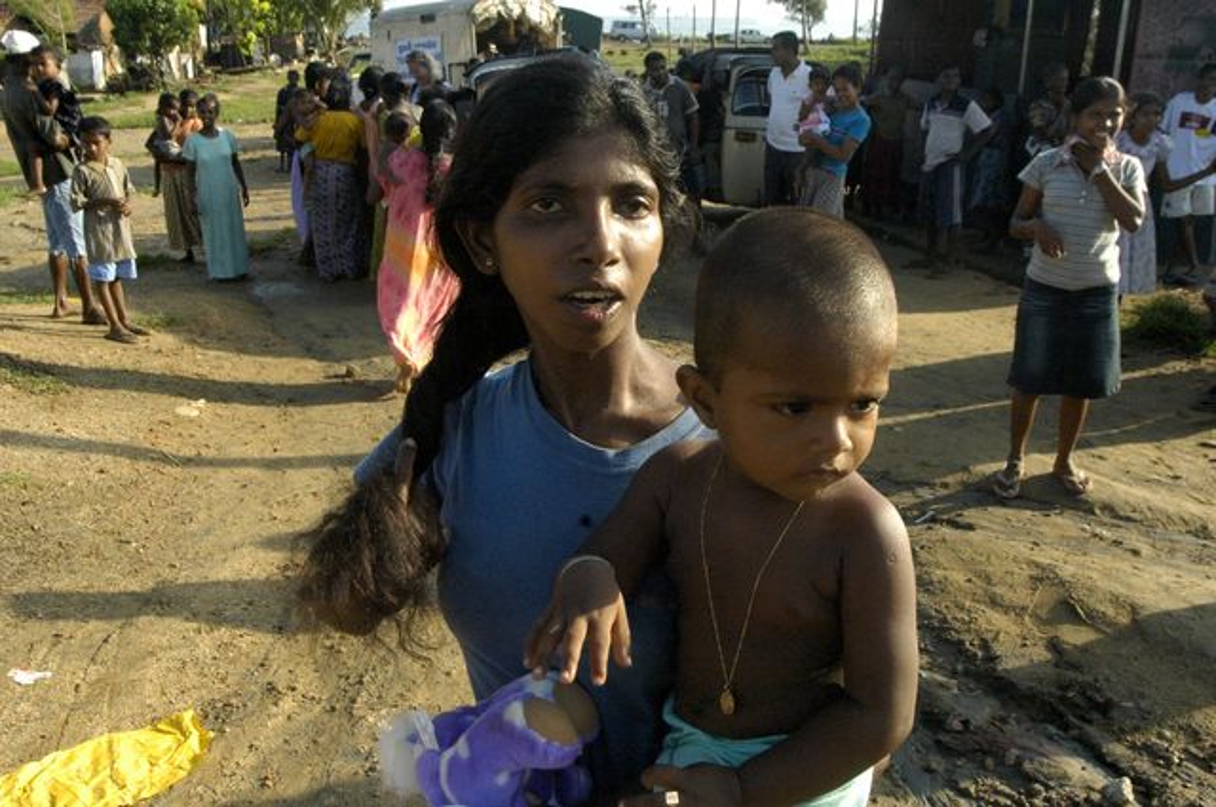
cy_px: 404
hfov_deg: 62.0
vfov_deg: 43.5
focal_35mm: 30
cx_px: 608
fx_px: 1012
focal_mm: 20
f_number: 11
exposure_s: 1/500
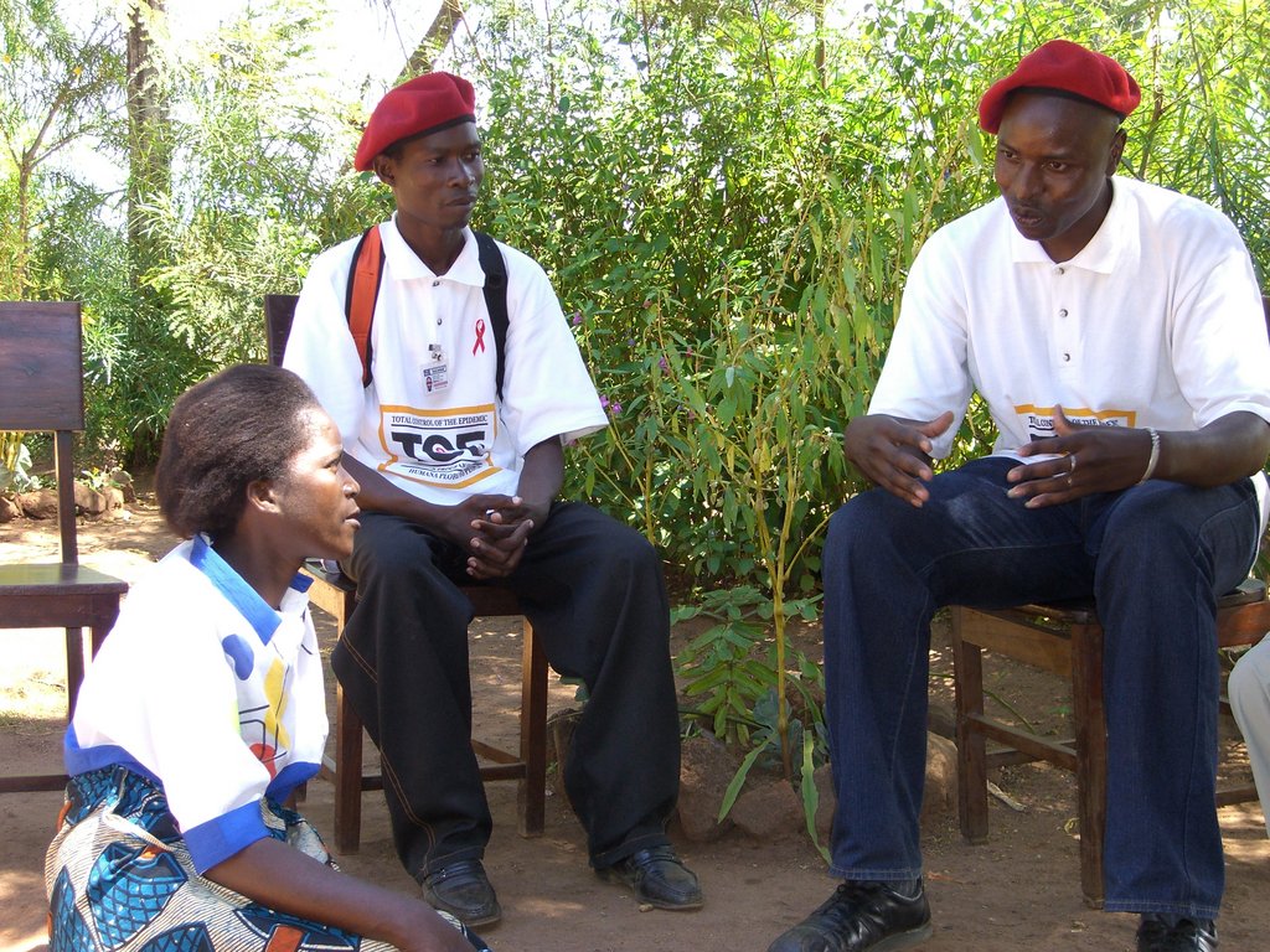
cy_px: 476
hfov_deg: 33.8
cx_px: 635
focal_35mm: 57
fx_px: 2091
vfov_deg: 25.7
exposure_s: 1/125
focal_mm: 11.8
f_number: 3.6
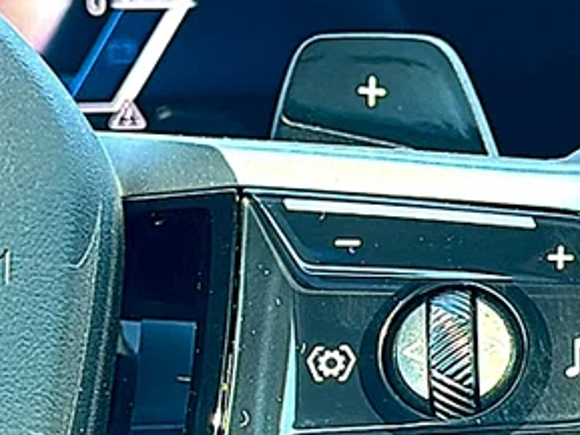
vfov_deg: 12.2
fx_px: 2028
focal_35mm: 121
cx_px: 452
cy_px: 352
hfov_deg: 16.2
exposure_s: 1/106
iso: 64
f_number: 1.78
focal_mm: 6.86
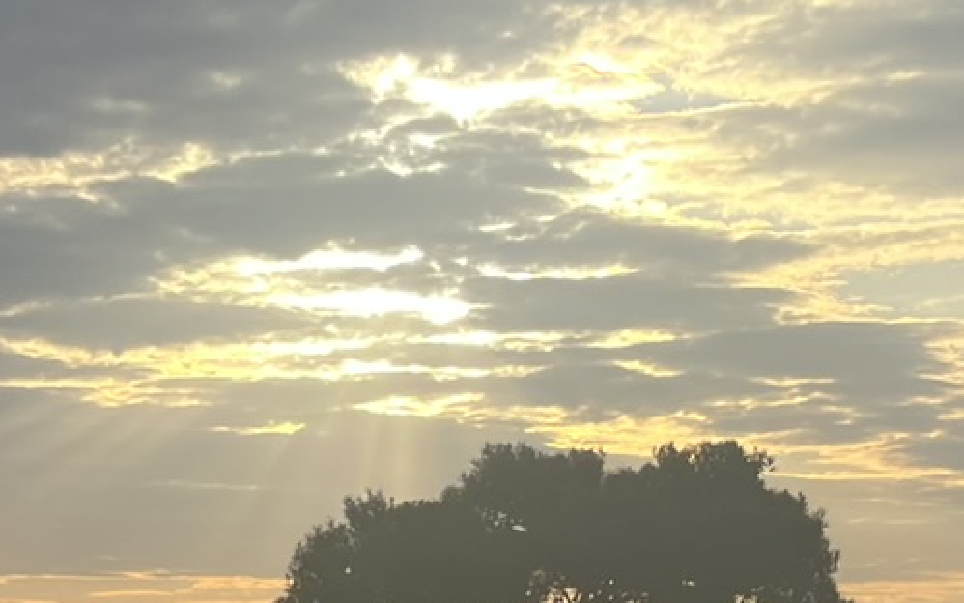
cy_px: 508
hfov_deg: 16.9
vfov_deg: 11.5
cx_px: -448
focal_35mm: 113
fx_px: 2969
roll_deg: -0.8
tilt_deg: +3.1
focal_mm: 5.1
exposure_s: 1/2755
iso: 50
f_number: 1.6
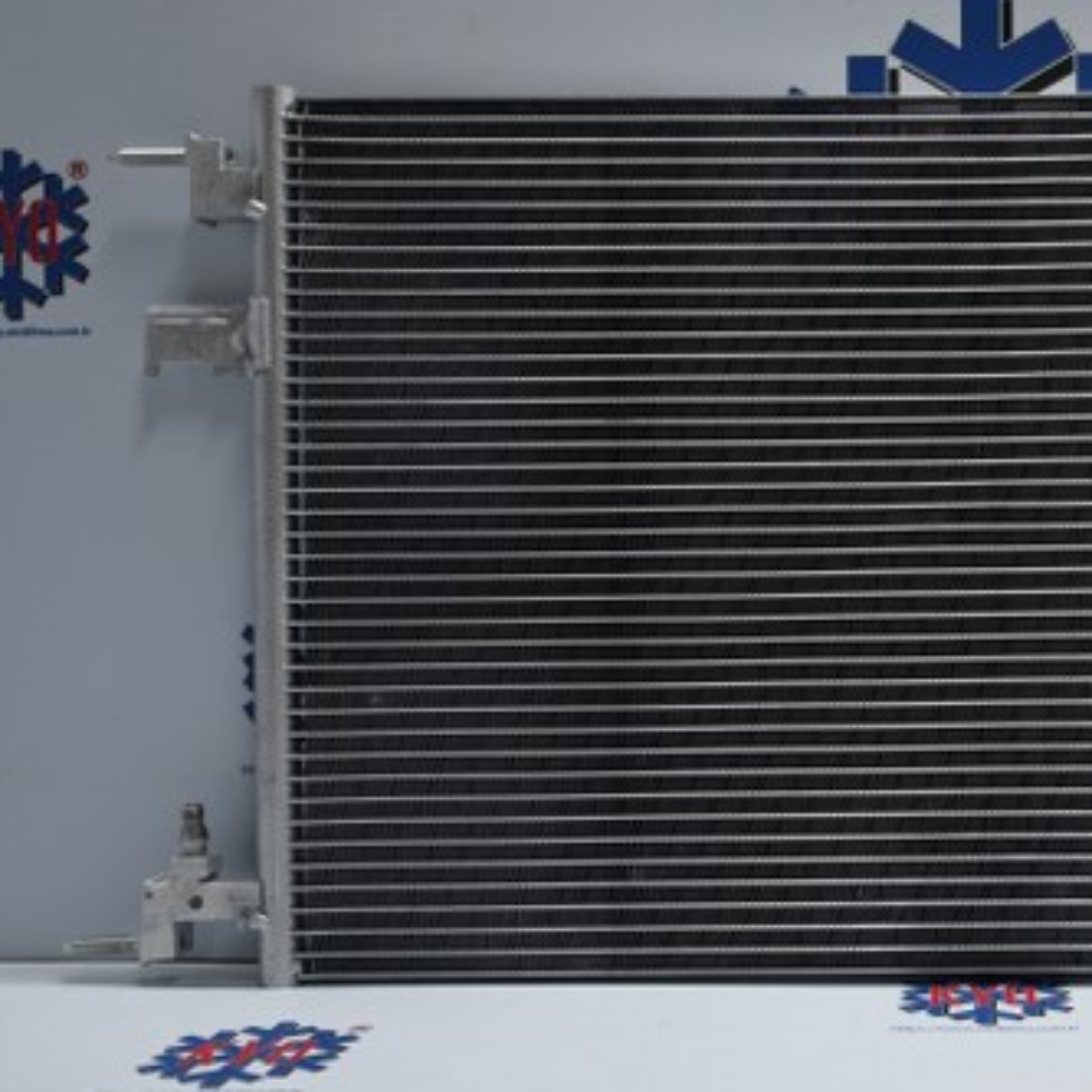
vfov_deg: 34.4
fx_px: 1762
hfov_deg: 32.8
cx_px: 964
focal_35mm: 49
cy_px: 479
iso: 200
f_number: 4
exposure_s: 1/30
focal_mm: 21.5
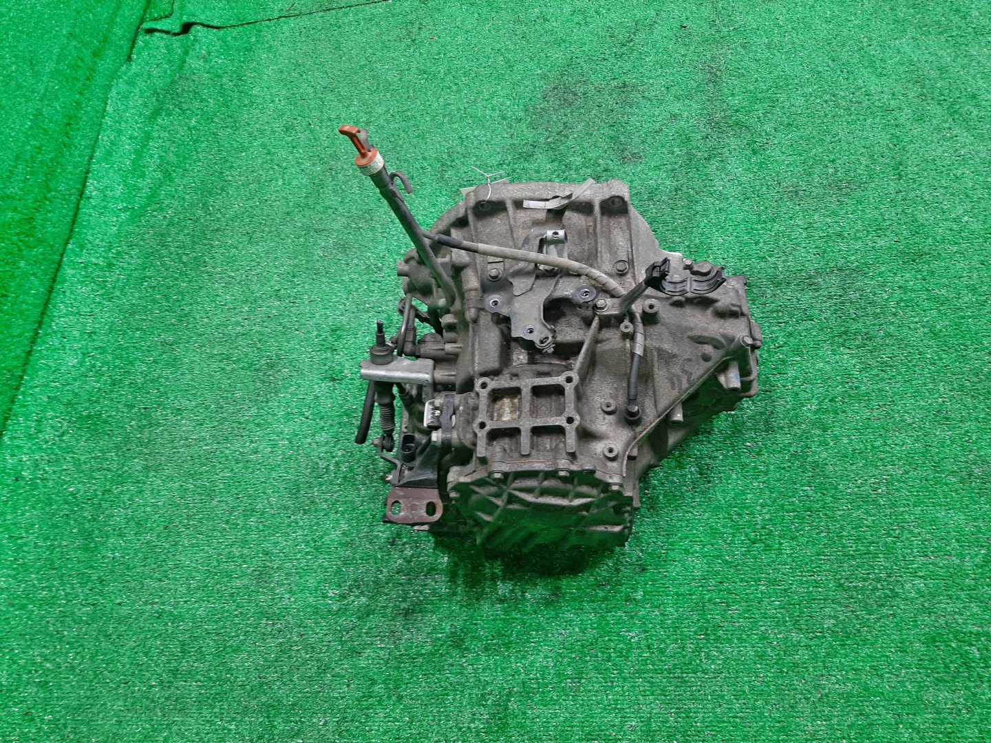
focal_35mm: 26
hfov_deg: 67.3
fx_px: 744
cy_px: 372
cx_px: 496
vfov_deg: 53.1
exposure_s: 1/50
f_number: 1.7
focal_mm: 3.93
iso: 133
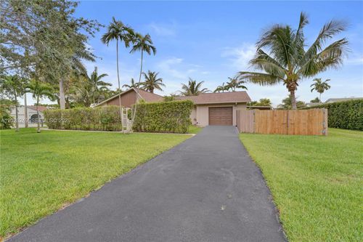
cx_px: 182
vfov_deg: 81.2
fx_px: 141
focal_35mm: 14
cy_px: 121
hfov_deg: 104.3
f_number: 10
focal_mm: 14
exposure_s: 1/500
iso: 1250
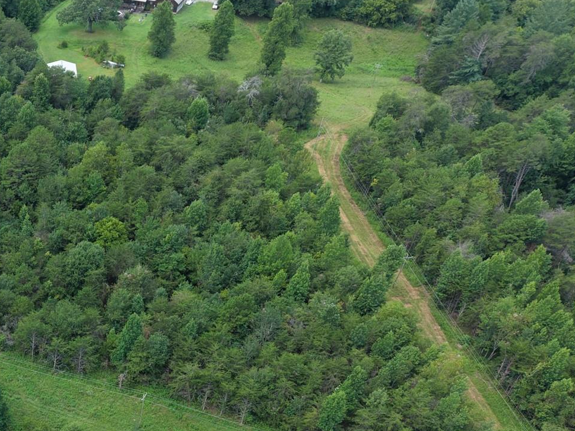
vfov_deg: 26.6
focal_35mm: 51
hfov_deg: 33.6
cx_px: -27
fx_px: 847
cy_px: 455
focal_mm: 8.67
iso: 100
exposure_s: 1/800
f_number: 1.8
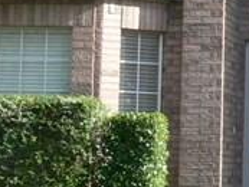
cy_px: -66
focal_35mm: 207
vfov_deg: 7.1
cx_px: 337
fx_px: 1490
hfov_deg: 9.4
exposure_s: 1/100
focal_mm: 7.4
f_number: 5.6
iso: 80
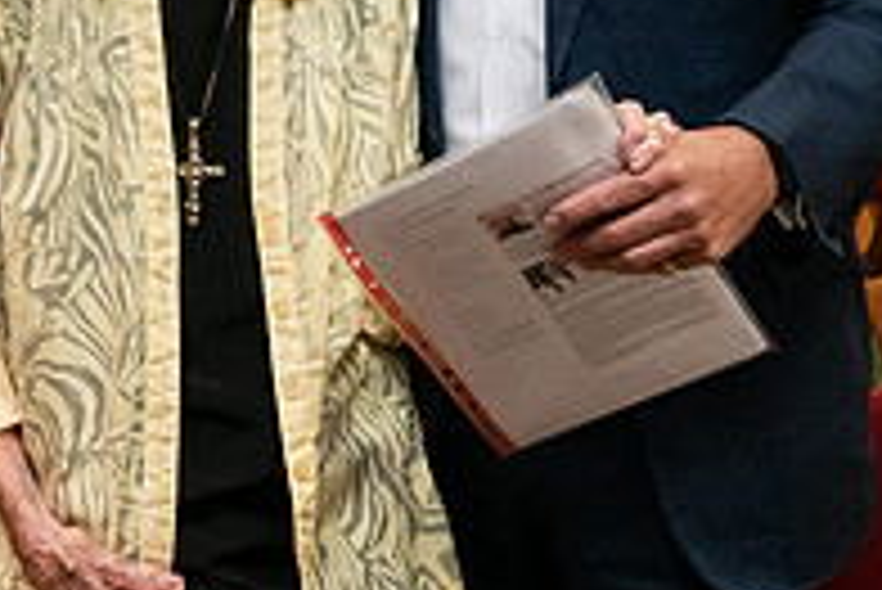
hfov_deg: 16.5
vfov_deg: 10.9
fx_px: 3040
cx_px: 266
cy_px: -65
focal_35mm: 124
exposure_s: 1/200
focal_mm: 42
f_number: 5.6
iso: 2500
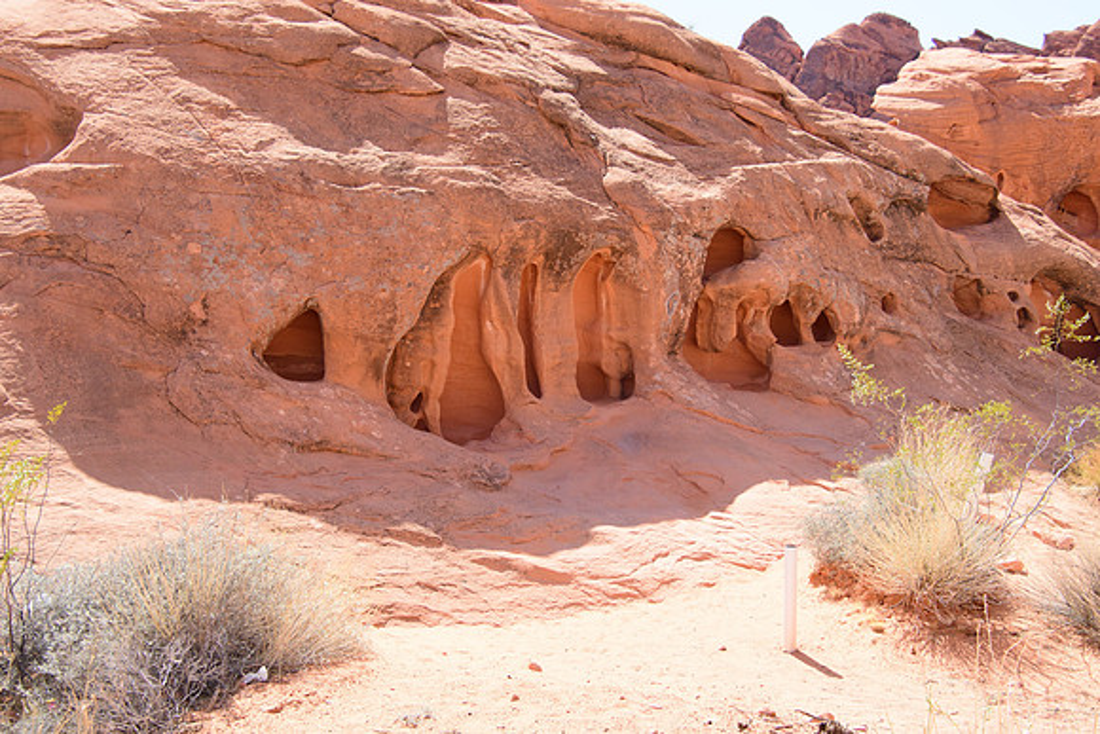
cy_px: 367
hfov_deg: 33.4
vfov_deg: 22.6
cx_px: 550
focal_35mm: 60
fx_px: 1834
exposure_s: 1/160
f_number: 8
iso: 640
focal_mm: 40
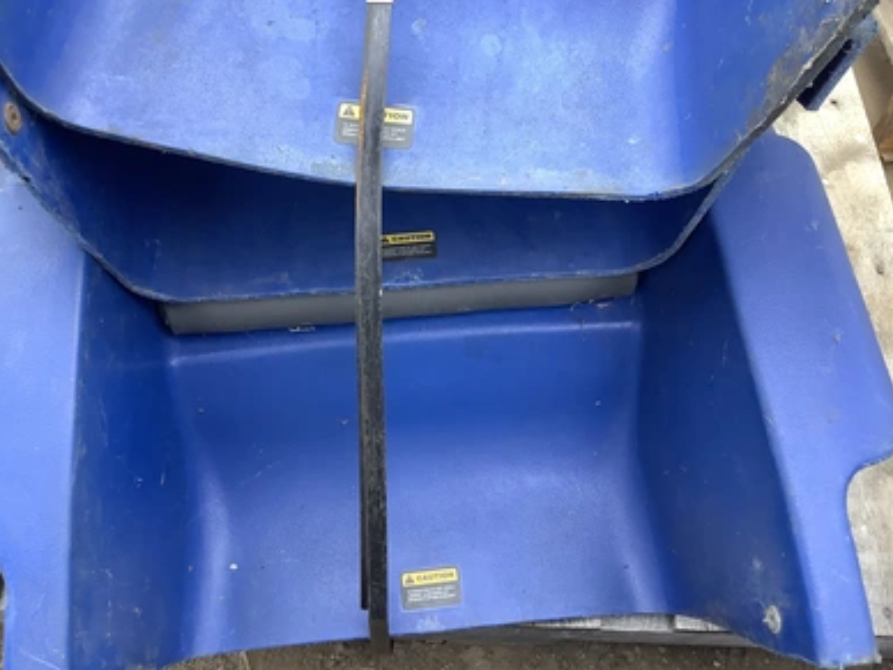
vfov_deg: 44.2
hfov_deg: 56.8
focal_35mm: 32
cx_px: 437
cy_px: 327
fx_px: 826
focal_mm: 3.3
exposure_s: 1/120
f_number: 2.4
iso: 80
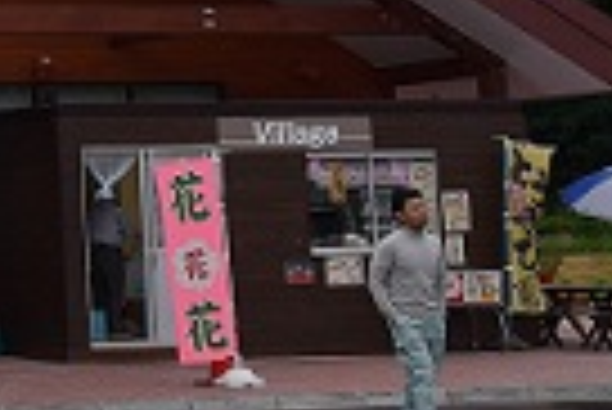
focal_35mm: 159
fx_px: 2706
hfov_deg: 11.6
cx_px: -616
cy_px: -239
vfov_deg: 8.4
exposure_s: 1/200
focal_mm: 24
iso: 400
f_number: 7.1
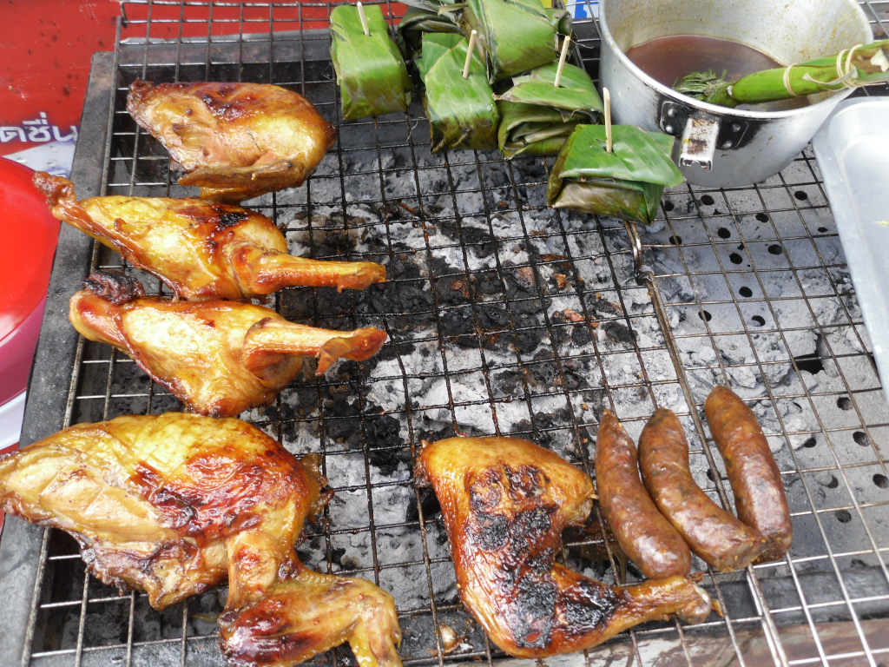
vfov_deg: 32.2
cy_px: 334
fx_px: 1156
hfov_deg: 42.1
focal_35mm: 45
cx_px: 444
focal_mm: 6.3
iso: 100
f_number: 3.5
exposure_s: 1/59
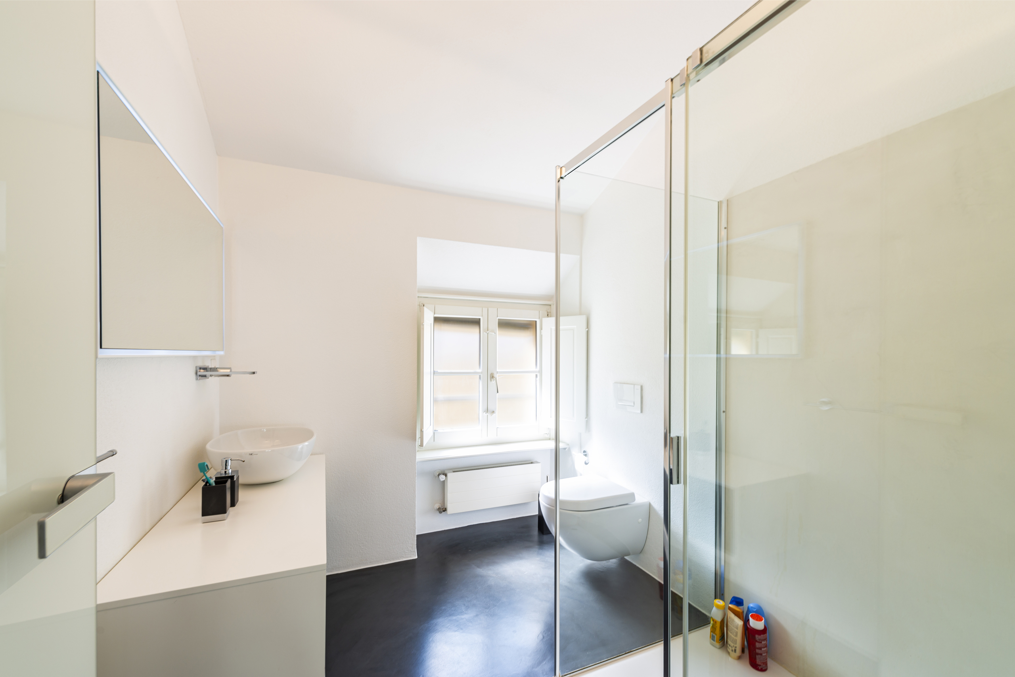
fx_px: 395
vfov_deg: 81.3
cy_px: 338
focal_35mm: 14
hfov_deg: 104.2
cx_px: 508
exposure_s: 1/8
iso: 100
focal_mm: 14
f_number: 8
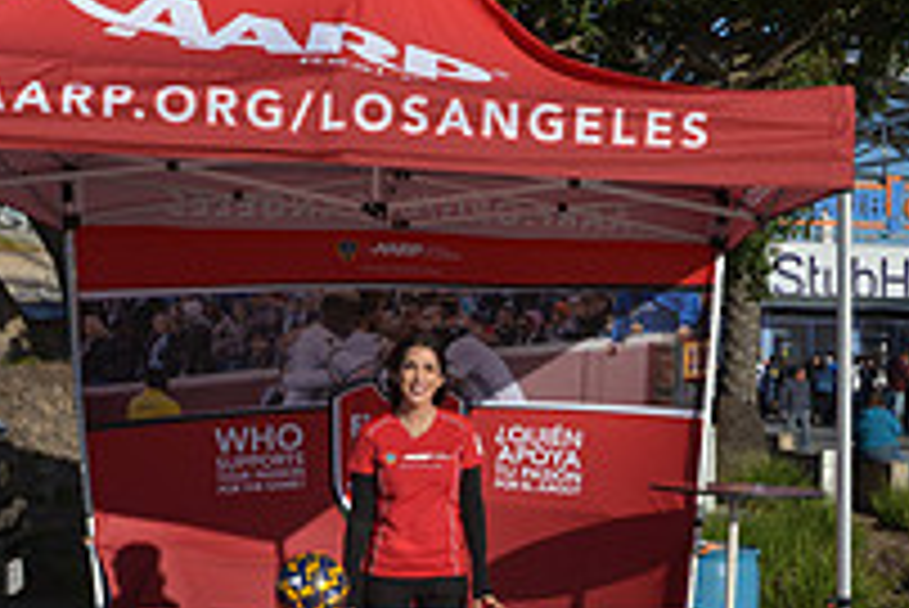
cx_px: 621
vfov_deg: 19.6
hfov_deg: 29.0
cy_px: 448
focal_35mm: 69
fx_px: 1743
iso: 250
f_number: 10
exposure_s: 1/800
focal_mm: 24
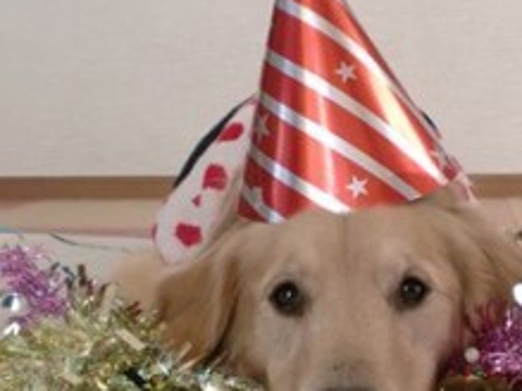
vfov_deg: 23.1
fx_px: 950
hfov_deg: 30.3
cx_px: 383
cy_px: 271
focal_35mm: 63
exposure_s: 1/60
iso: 320
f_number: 3.1
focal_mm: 6.3
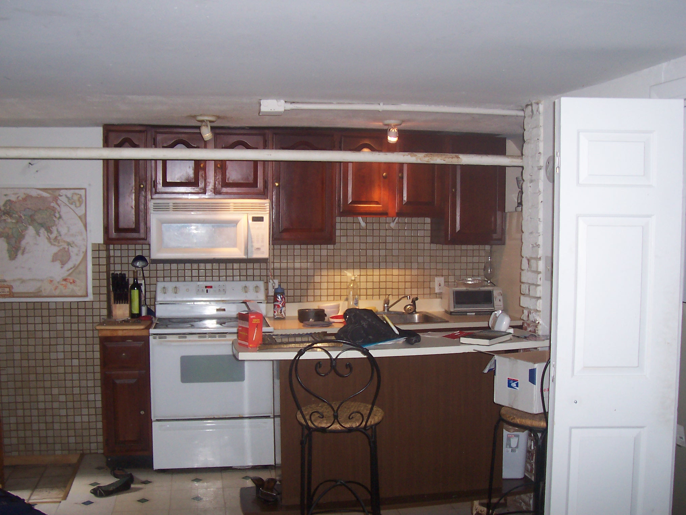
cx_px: 343
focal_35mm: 37
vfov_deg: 38.7
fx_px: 733
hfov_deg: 50.1
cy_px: 258
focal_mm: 5.6
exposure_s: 1/60
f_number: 2.8
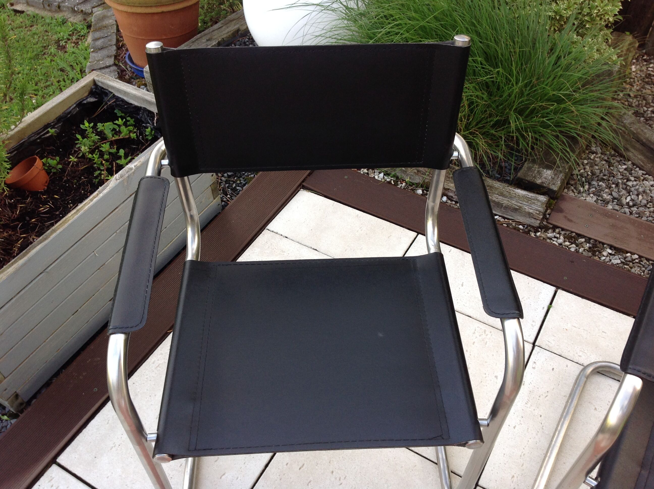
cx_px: 327
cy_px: 244
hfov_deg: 52.7
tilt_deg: -48.2
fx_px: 660
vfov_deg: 40.6
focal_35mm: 35
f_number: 2.4
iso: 64
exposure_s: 1/60
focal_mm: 4.28
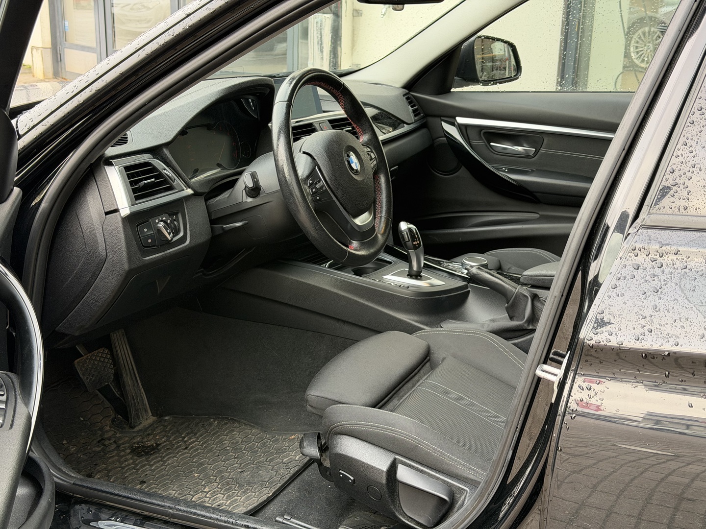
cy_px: 264
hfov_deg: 39.7
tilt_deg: -16.4
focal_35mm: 48
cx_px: 353
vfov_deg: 30.3
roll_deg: -2.1
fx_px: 979
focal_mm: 6.76
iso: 160
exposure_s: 1/91
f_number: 1.78
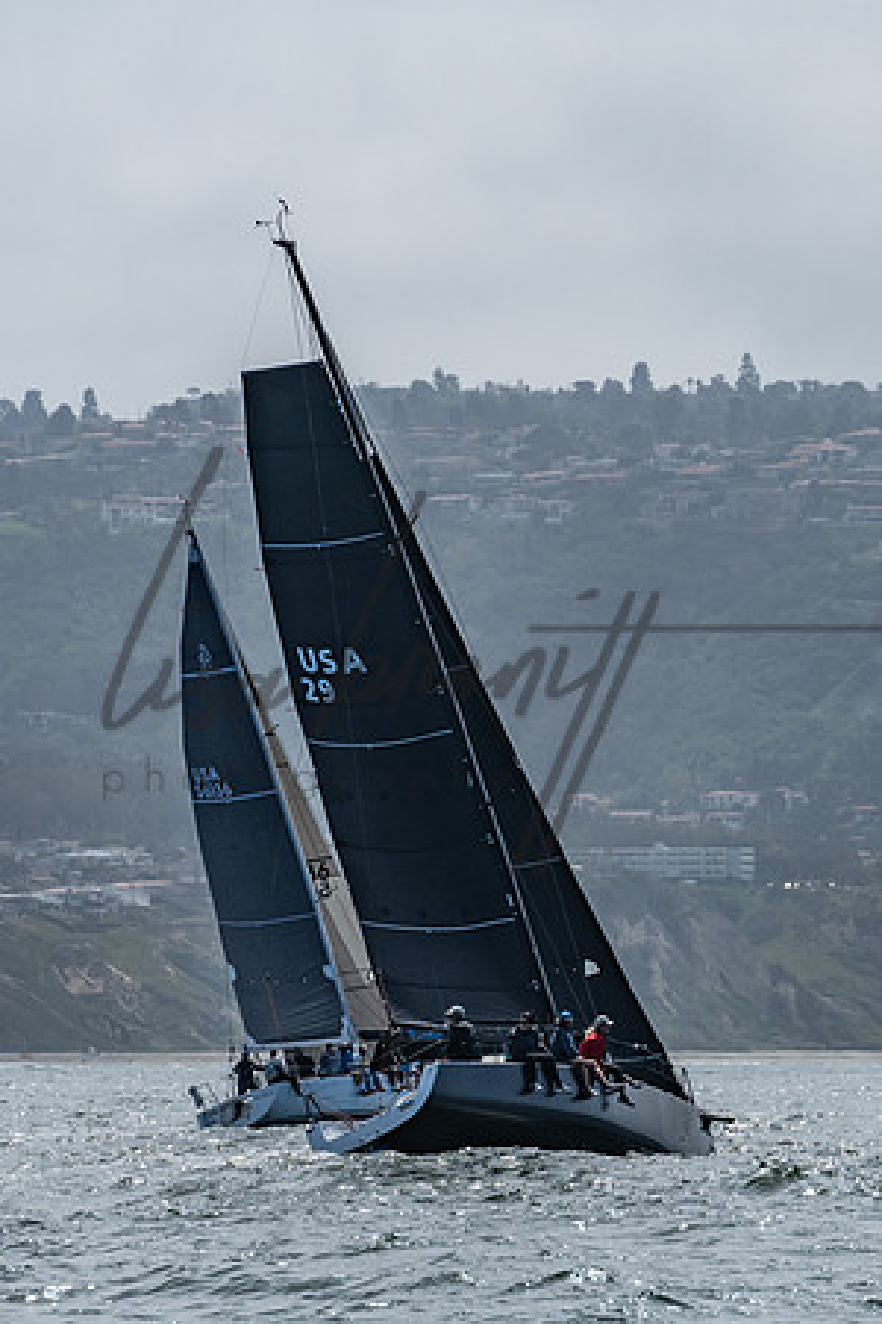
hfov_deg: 4.1
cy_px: 964
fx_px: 12184
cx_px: 318
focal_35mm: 332
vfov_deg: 6.2
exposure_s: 1/3200
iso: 200
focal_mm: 150
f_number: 6.3
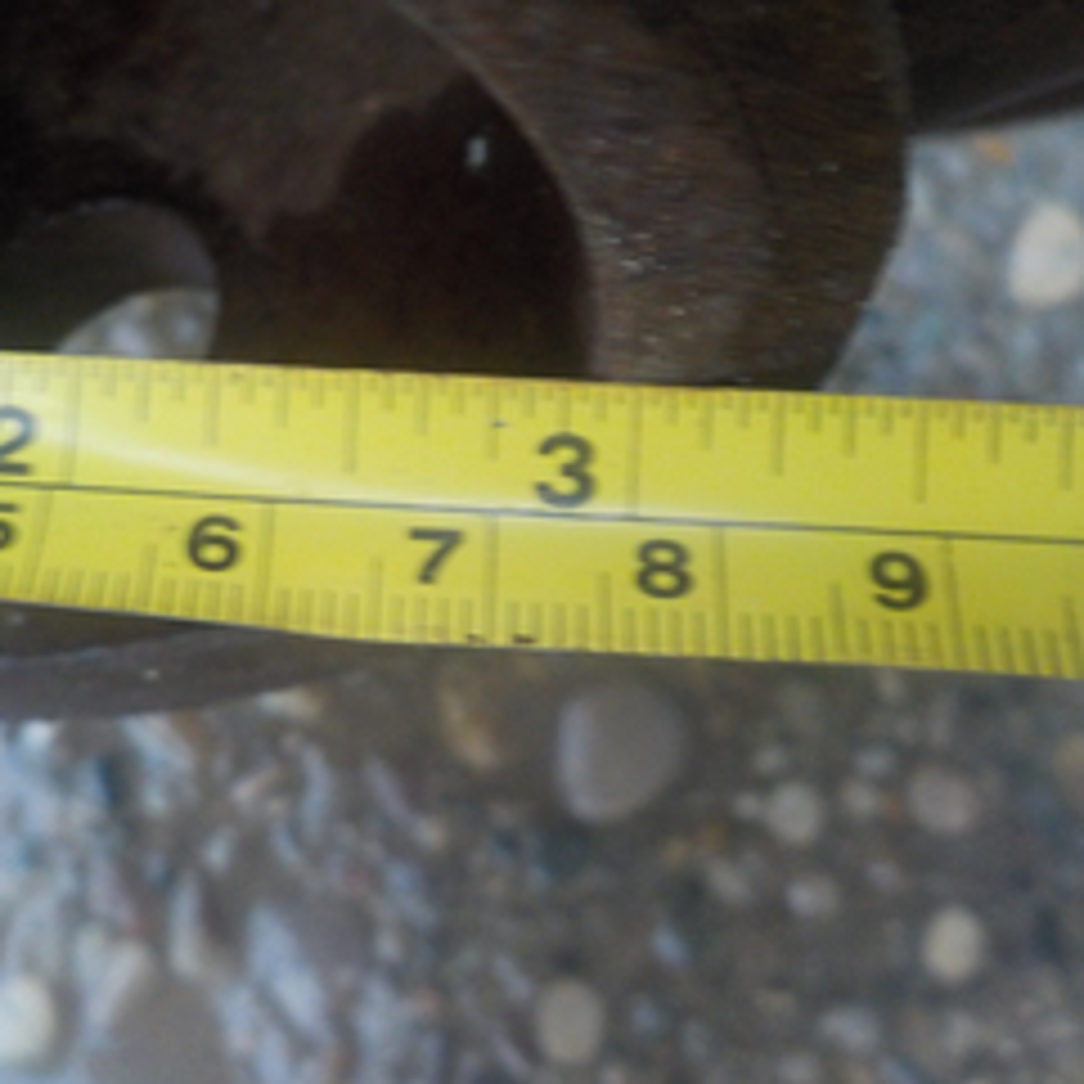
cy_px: 445
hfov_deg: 37.9
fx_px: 1559
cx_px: 351
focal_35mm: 44
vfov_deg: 38.2
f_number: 3.3
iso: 400
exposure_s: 1/25
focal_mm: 4.1
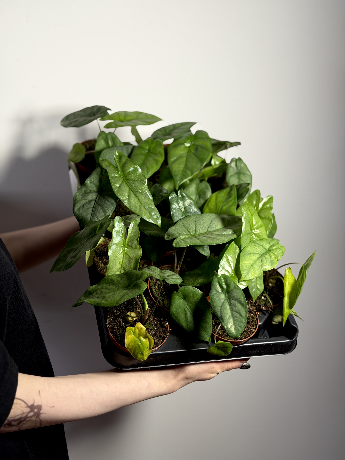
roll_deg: -0.4
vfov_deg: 39.7
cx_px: 172
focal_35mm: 48
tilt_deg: -14.4
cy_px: 230
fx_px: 638
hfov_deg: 30.3
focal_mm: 6.76
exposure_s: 1/121
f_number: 1.78
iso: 80
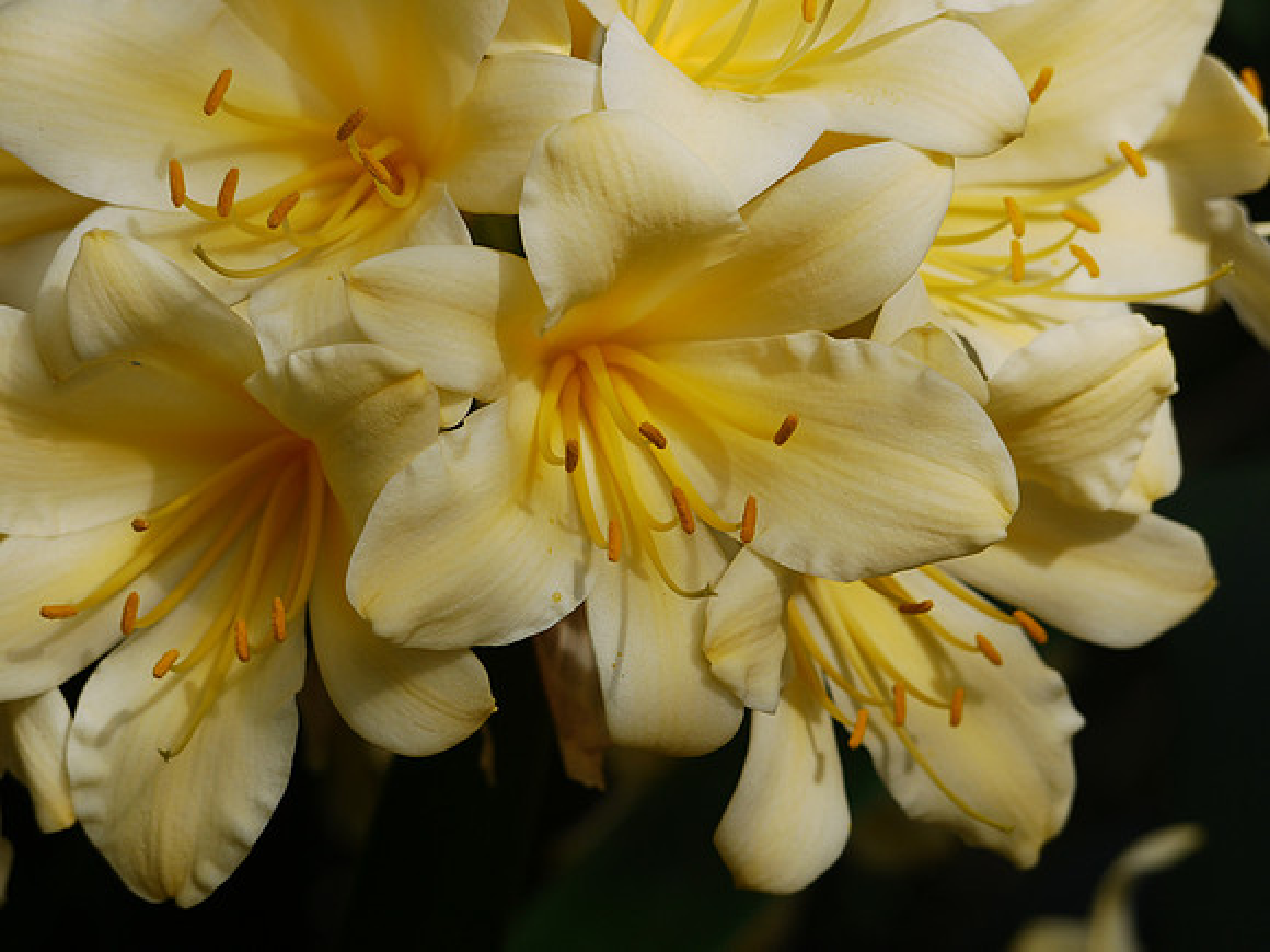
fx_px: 7998
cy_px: 476
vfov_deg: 6.8
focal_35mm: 218
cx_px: 635
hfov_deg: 9.1
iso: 100
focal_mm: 109
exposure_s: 1/320
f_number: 8
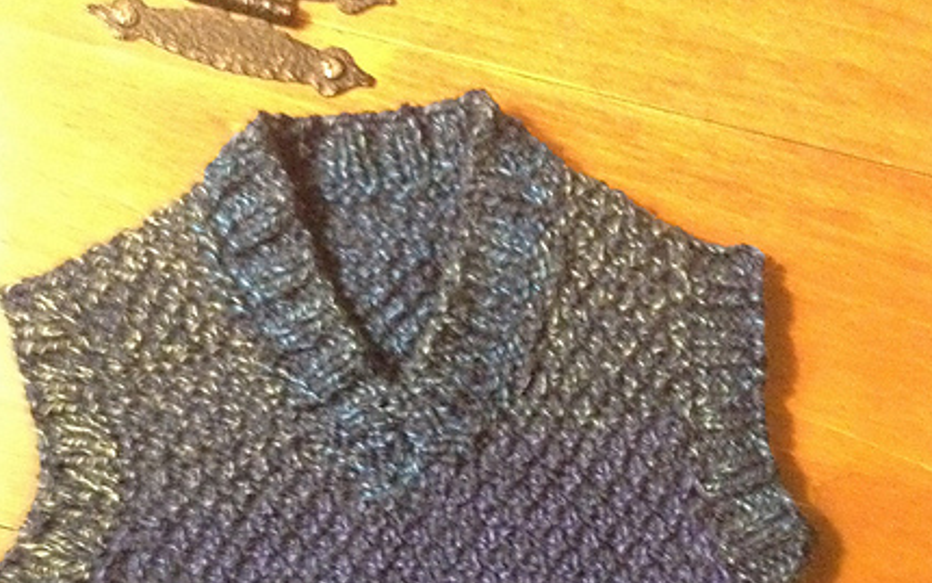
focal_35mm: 52
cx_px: 436
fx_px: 1321
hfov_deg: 38.8
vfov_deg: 23.7
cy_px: 594
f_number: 2.4
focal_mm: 3.3
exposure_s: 1/15
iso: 640
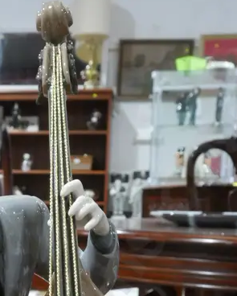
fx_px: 666
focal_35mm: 76
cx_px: 25
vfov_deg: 22.1
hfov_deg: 19.8
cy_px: 401
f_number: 9
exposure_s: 1/60
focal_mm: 14
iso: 3200
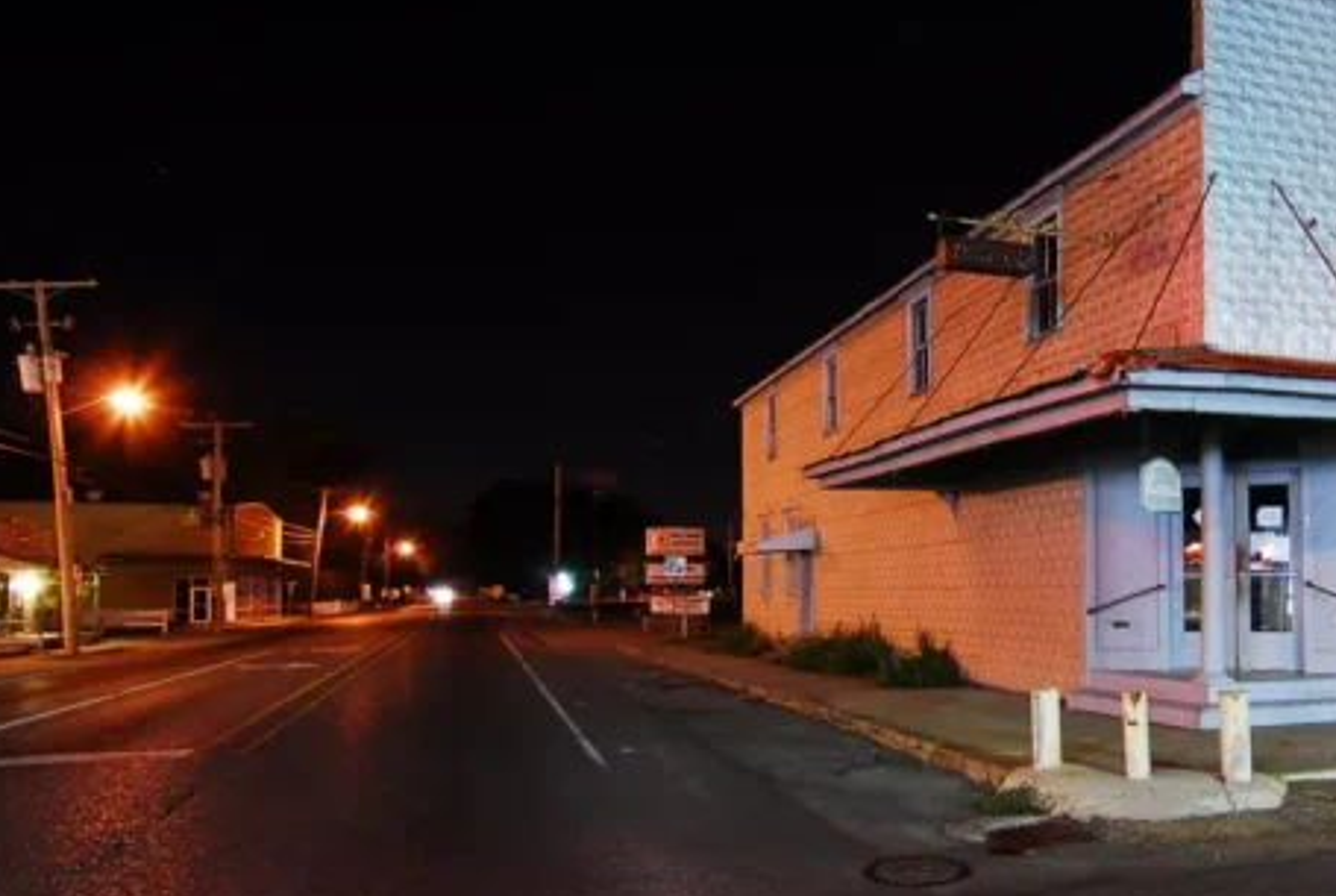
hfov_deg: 60.5
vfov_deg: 46.5
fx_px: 1035
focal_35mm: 28
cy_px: 541
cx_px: 1063
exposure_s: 13
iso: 100
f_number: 5
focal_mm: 11
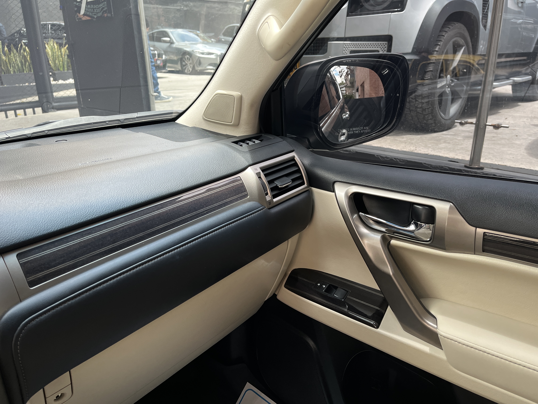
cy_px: 202
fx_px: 404
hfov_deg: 67.3
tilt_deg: -20.0
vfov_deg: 53.1
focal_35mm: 26
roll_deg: +1.0
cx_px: 269
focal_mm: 5.1
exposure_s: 1/102
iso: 125
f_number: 1.6
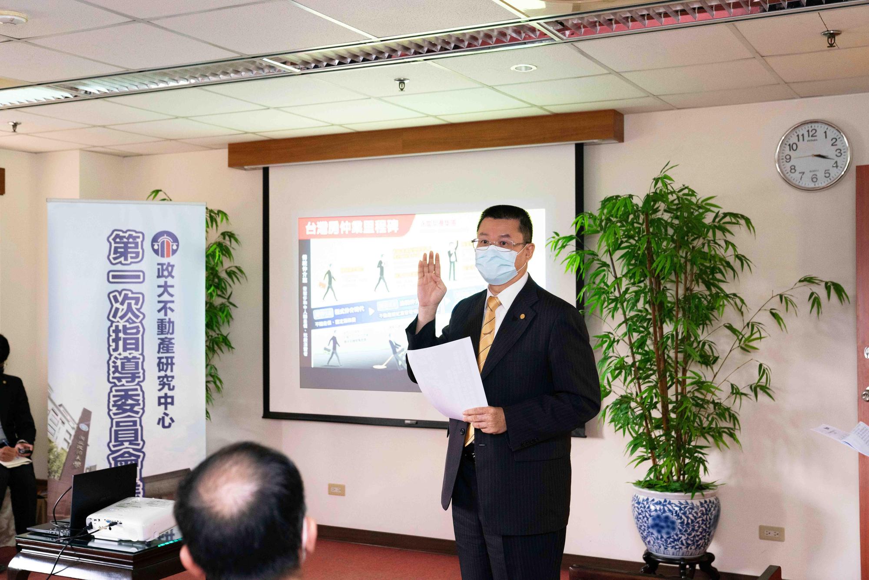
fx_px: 1038
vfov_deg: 31.2
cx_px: 434
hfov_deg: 45.4
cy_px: 290
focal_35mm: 43
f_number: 4
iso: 2500
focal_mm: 43
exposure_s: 1/100
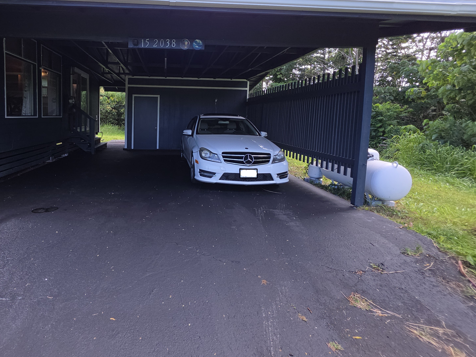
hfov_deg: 85.3
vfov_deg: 70.5
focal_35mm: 18
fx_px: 248
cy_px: 136
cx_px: 167
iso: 20
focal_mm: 2.2
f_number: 1.9
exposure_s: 1/200
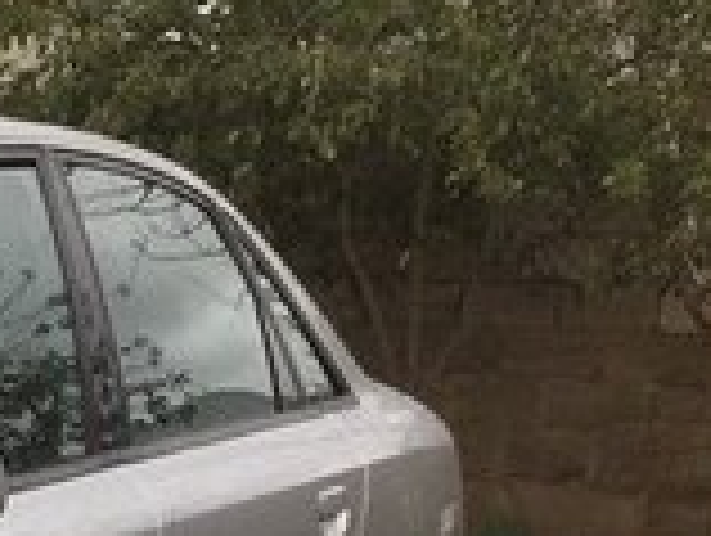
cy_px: 1065
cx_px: -554
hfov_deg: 14.4
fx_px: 2489
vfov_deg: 11.2
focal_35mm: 121
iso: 32
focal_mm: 4.15
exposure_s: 1/408
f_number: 2.2
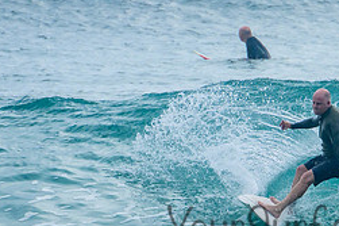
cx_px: 258
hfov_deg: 1.6
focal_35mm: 1274
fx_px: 11989
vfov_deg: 1.1
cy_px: 170
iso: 500
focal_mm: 400
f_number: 10
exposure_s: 1/2000
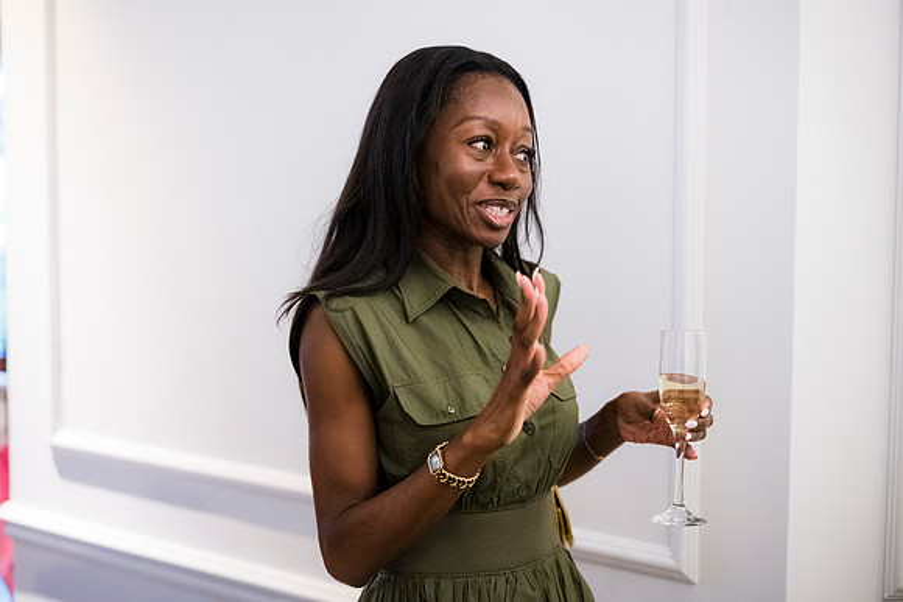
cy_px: 301
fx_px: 1380
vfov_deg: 24.6
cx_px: 452
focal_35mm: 55
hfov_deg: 36.2
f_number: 2.2
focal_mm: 55
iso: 8000
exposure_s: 1/200
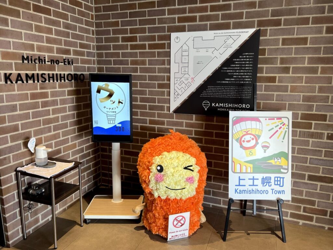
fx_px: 250
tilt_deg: -9.0
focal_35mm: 26
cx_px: 166
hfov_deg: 67.3
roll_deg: +0.2
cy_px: 125
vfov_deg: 53.1
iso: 100
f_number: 1.5
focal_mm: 5.7
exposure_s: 1/120
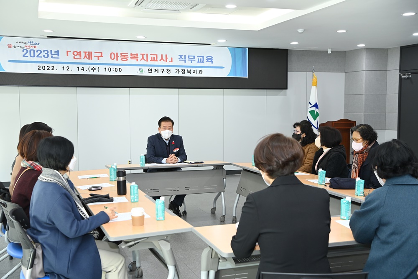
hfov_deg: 44.5
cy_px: 140
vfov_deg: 30.5
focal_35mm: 44
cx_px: 209
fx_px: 511
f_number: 5.6
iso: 2000
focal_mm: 44
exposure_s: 1/160
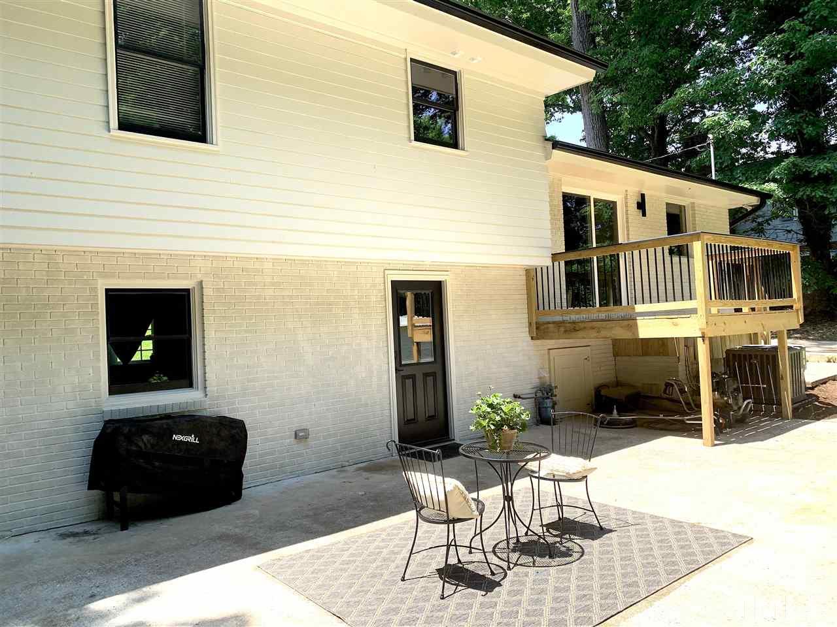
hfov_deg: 67.3
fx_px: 629
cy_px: 314
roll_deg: +2.2
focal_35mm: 26
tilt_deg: +0.9
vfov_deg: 53.1
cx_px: 418
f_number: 1.8
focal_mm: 4.25
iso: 25
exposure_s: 1/620
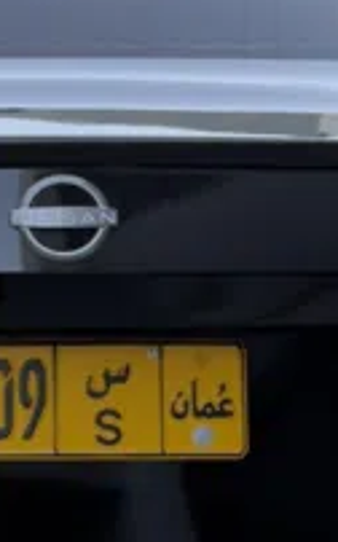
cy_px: -59
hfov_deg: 11.7
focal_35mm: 111
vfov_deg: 18.1
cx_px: 30
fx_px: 1638
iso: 100
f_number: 1.78
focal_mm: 6.76
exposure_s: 1/1013
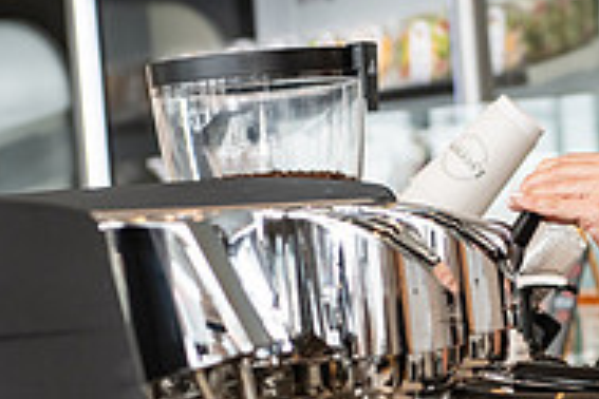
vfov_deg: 7.7
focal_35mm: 178
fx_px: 2961
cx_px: 558
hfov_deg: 11.5
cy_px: 258
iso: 800
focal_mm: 58
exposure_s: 1/200
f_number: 4
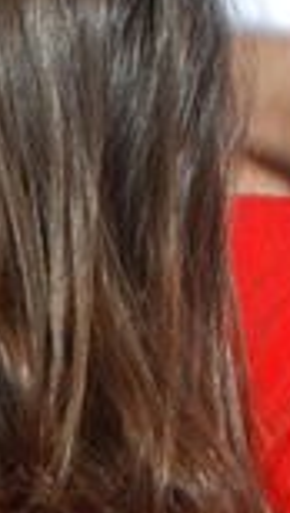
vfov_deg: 2.4
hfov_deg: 1.4
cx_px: -727
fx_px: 12242
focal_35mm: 898
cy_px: 834
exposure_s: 1/800
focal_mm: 55
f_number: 5.6
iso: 200
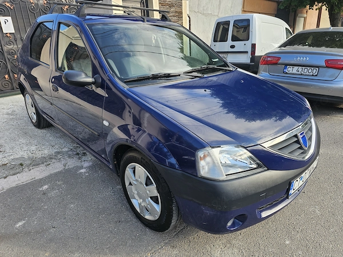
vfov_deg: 58.9
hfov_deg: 73.9
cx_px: 172
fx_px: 228
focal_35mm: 23
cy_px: 128
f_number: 1.7
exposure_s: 1/103
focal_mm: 6.3
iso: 10
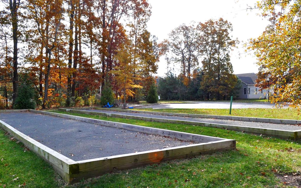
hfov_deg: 58.1
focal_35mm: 33
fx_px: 271
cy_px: 96
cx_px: 146
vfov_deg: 38.3
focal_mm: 18
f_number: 8
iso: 200
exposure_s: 1/250
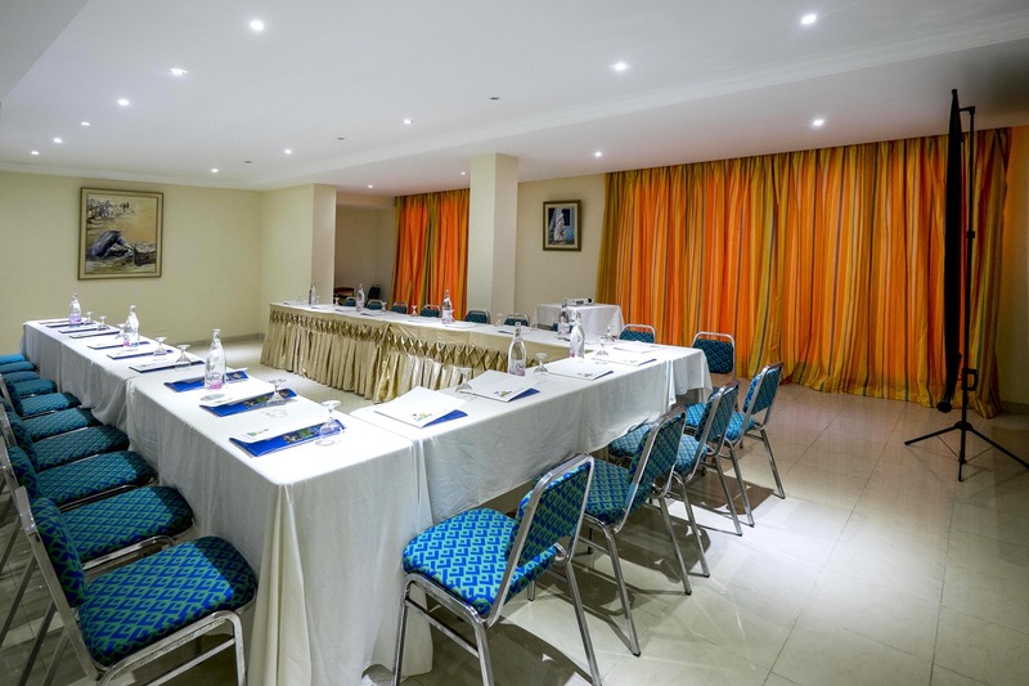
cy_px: 343
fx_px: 486
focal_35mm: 17
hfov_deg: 93.3
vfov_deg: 70.4
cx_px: 514
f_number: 4
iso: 800
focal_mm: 11.5
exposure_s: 1/40
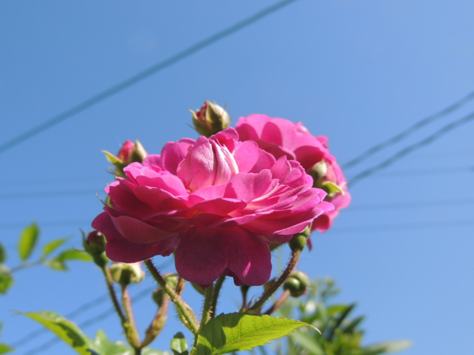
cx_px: 237
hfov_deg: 46.8
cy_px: 178
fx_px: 548
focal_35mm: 40
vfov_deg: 36.0
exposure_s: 1/800
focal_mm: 7.1
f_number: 3.3
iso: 100
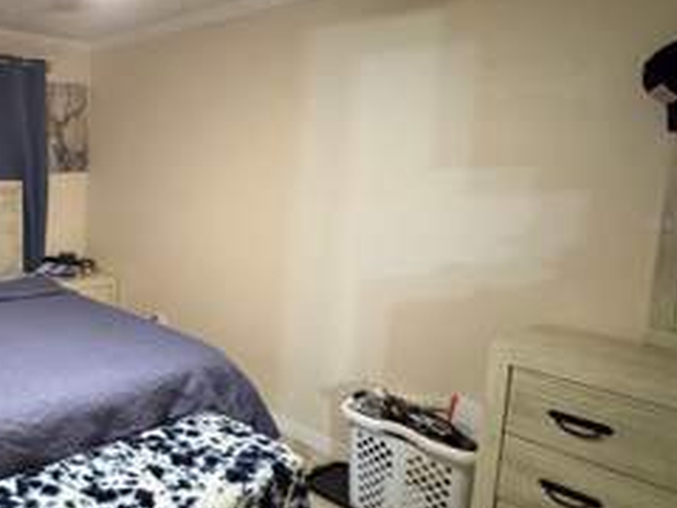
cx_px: 45
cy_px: 223
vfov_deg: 49.6
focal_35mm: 28
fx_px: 548
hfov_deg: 53.8
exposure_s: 1/40
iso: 1000
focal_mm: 2.22
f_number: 2.2
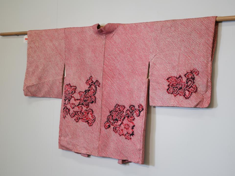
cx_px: 113
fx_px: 346
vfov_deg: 28.5
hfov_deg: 37.5
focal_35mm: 51
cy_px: 88
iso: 320
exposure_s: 1/50
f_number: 4
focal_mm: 47
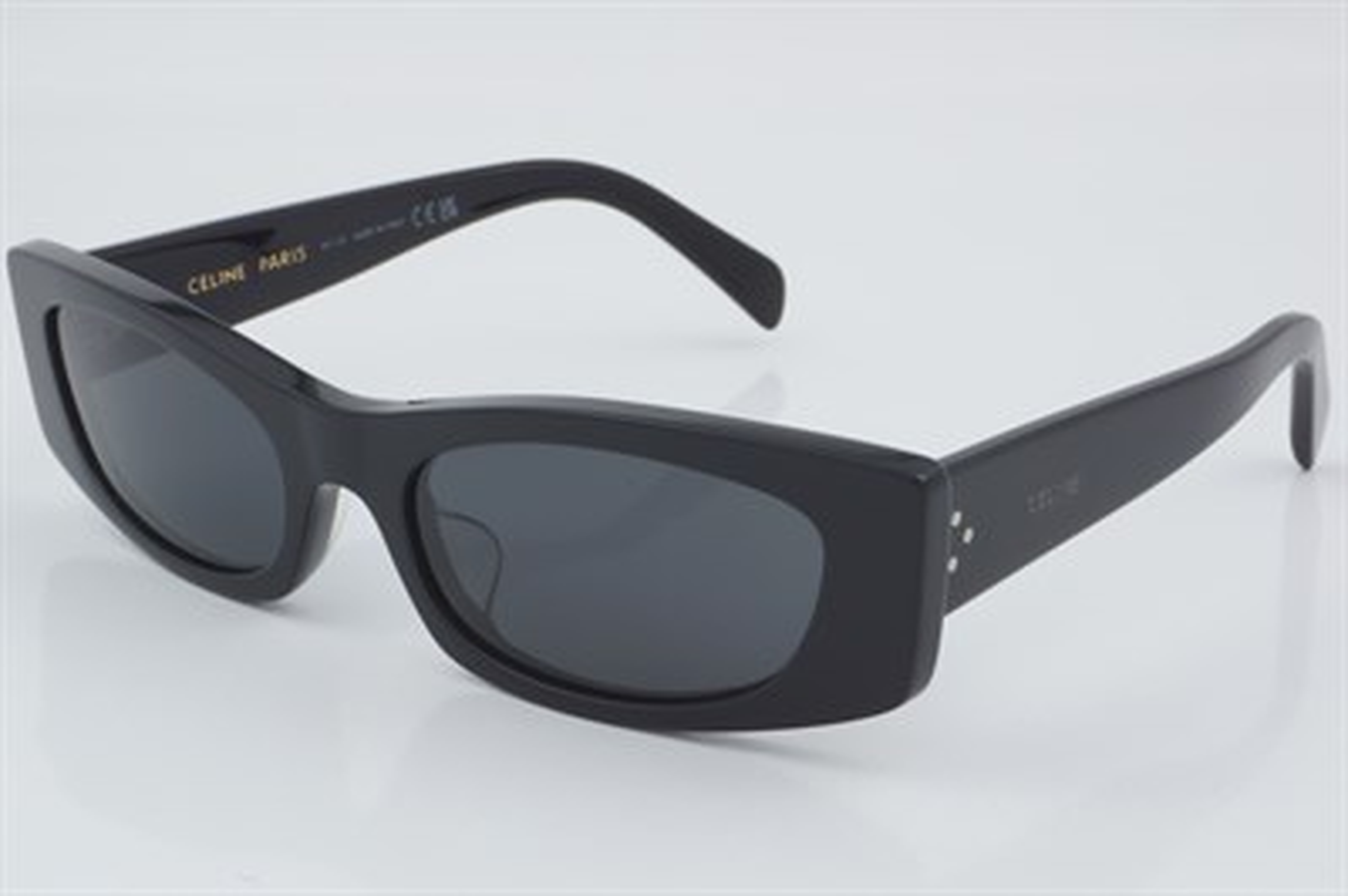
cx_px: 674
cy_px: 448
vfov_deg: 16.5
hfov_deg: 24.6
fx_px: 3087
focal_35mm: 82
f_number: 32
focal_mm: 55
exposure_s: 1/3
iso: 100
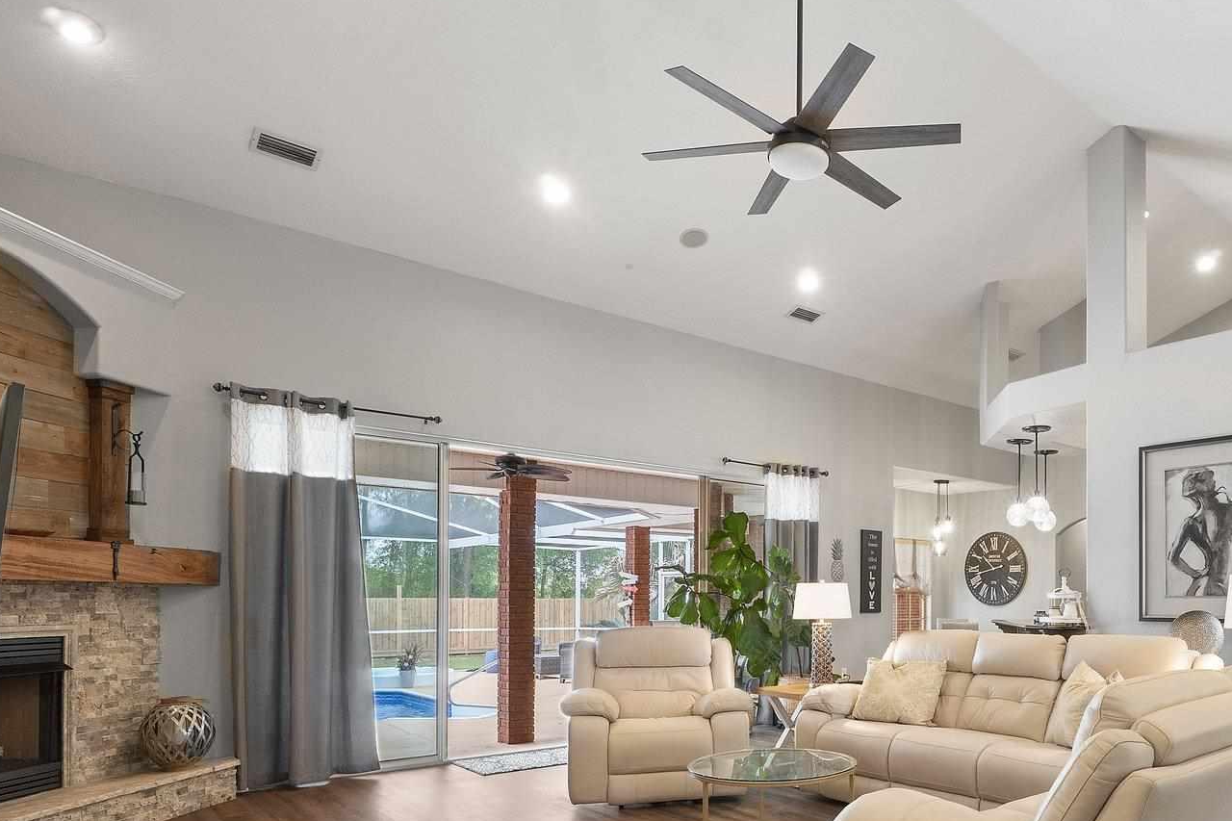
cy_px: 597
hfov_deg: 68.5
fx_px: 862
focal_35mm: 25
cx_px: 849
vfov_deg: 49.3
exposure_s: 1/1.25
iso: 400
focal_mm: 10.5
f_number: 8
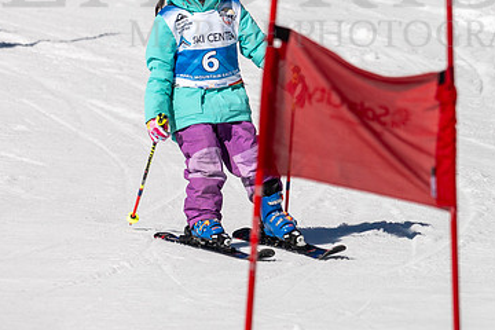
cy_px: 159
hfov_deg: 1.7
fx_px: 16210
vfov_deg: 1.2
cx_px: 129
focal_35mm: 1179
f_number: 8
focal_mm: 560
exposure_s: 1/2000
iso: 200
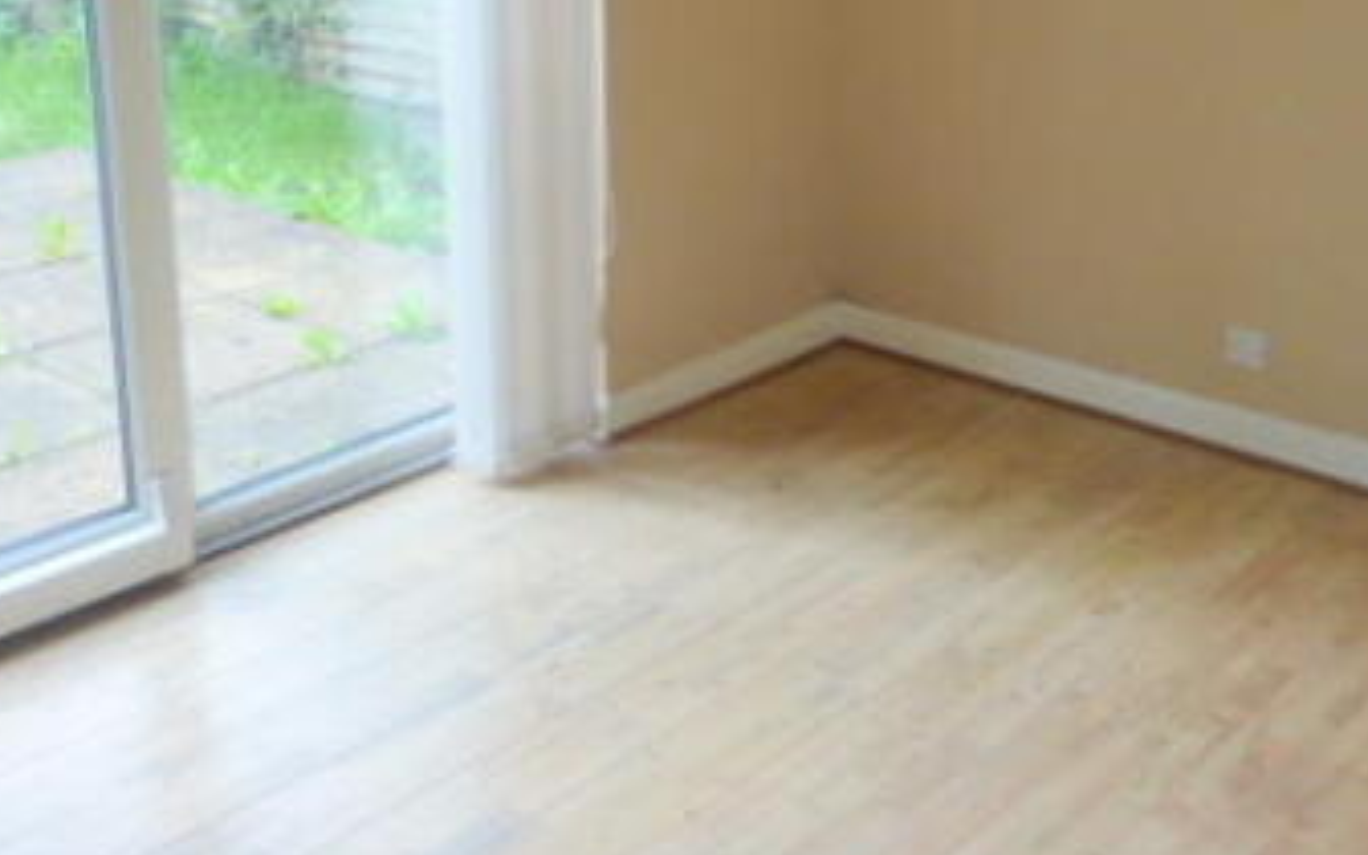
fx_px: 1715
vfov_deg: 27.6
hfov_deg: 43.5
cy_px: 202
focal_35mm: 46
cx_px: 731
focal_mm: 4.1
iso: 80
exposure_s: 1/40
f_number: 3.3
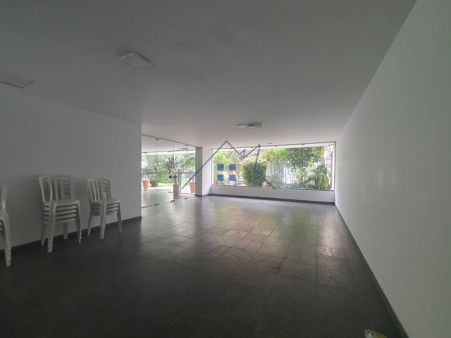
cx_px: 226
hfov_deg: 106.2
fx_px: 169
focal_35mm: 13
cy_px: 169
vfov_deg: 89.9
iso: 160
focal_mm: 1.8
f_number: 2.2
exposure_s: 1/60
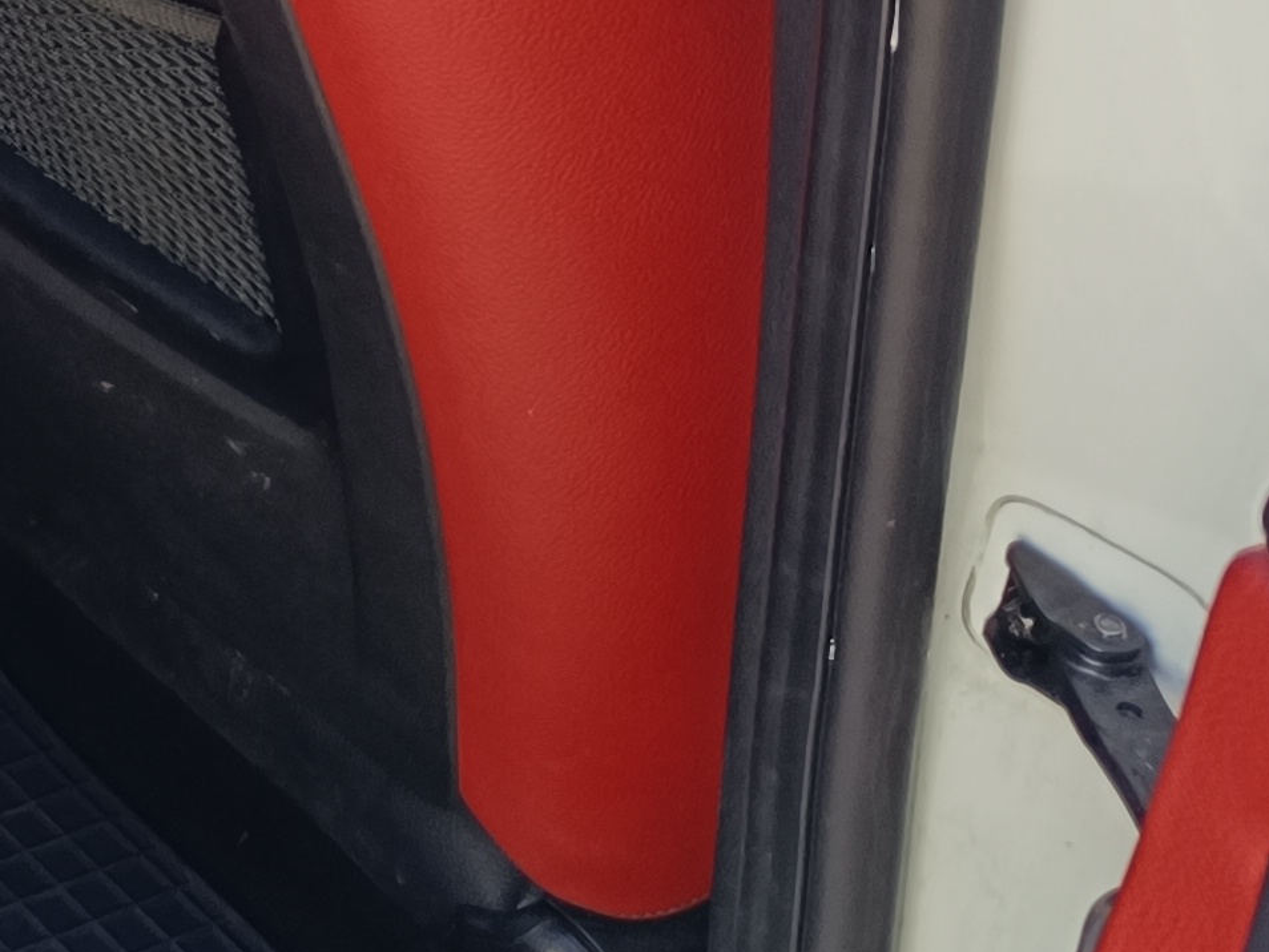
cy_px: -138
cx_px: -1139
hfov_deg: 15.7
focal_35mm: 103
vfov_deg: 14.0
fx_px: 3777
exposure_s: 1/102
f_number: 1.88
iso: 57
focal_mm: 5.59
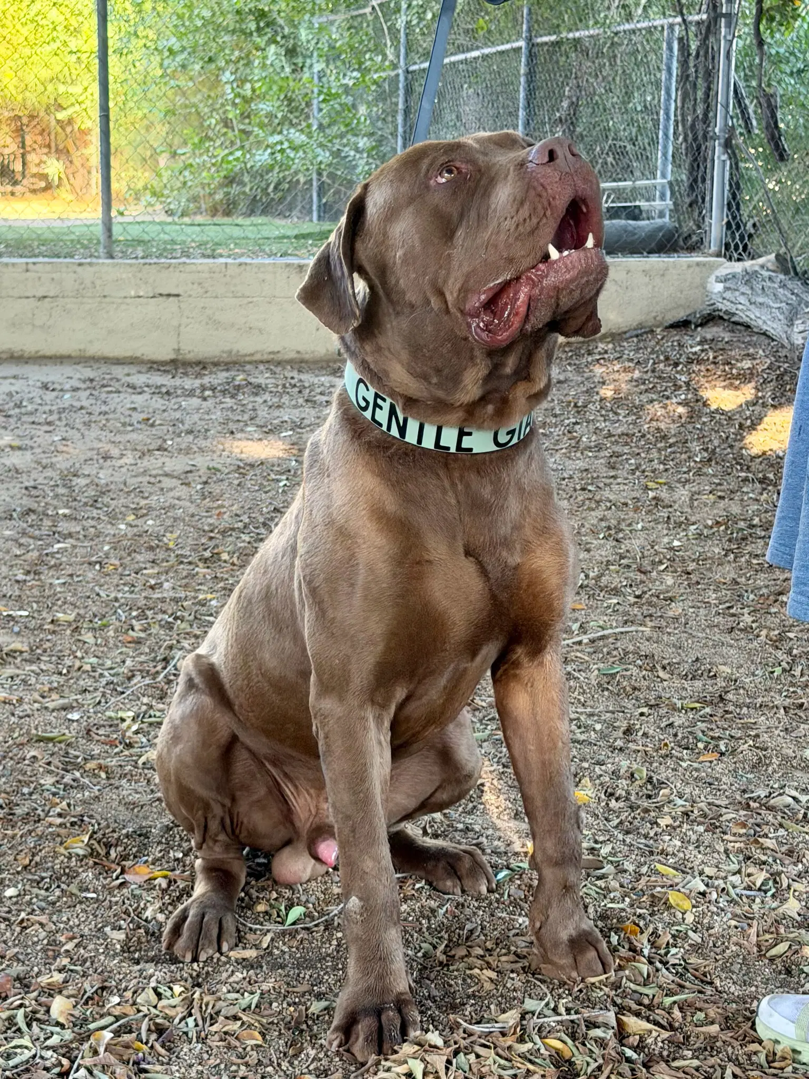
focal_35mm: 48
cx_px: 404
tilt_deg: -10.0
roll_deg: +0.8
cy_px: 540
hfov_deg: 30.3
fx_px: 1496
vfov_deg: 39.7
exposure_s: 1/156
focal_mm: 6.76
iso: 160
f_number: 1.78
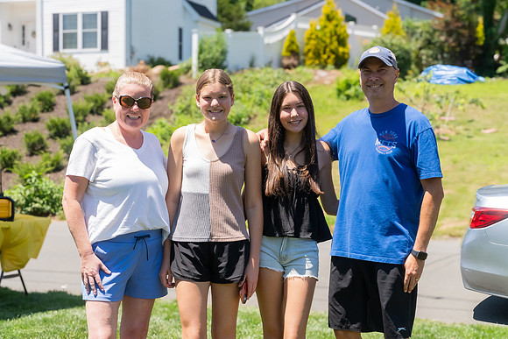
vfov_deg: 21.1
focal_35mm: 64
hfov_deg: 31.2
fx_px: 910
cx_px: 254
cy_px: 170
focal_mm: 43
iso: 2000
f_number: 8
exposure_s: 1/1600
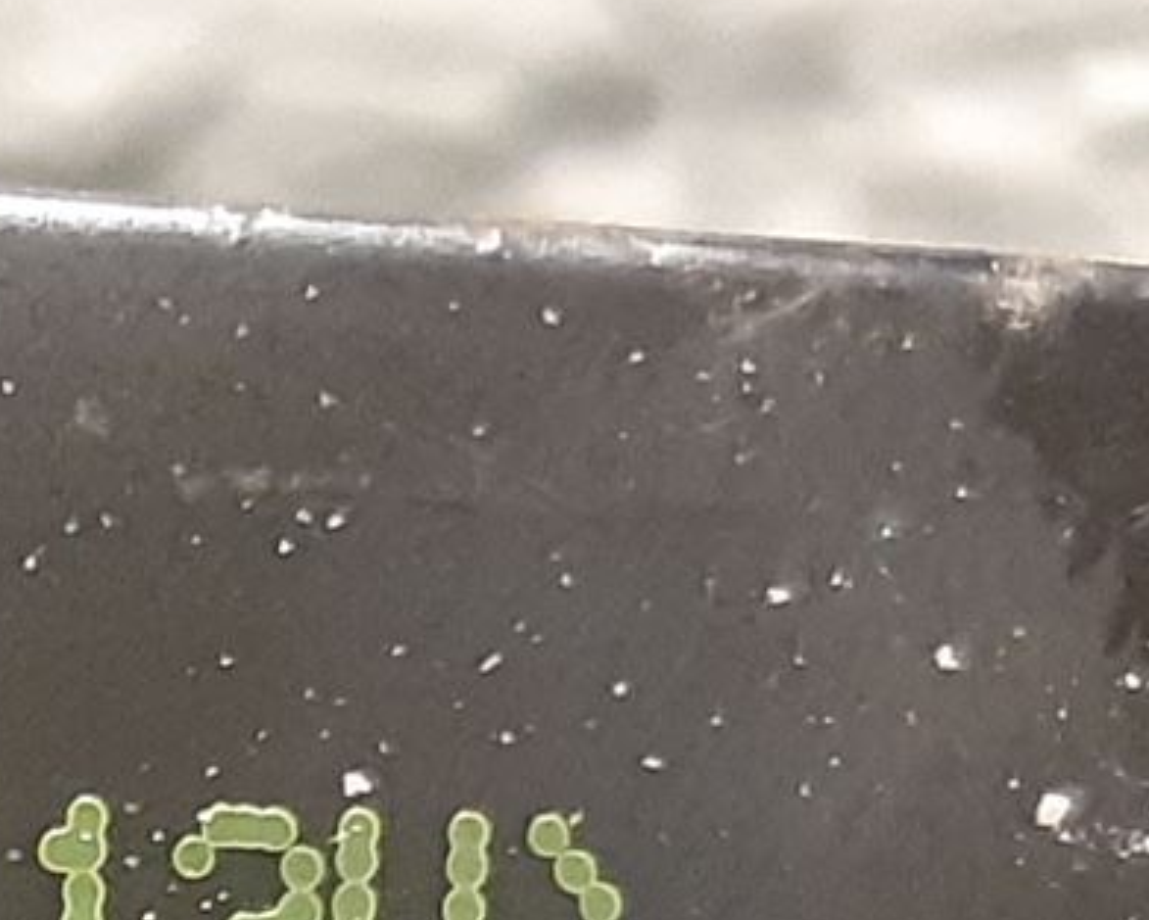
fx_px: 4524
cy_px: 1270
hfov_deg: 13.7
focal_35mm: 133
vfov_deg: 11.3
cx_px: -514
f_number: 1.7
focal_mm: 3.93
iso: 400
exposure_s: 1/25
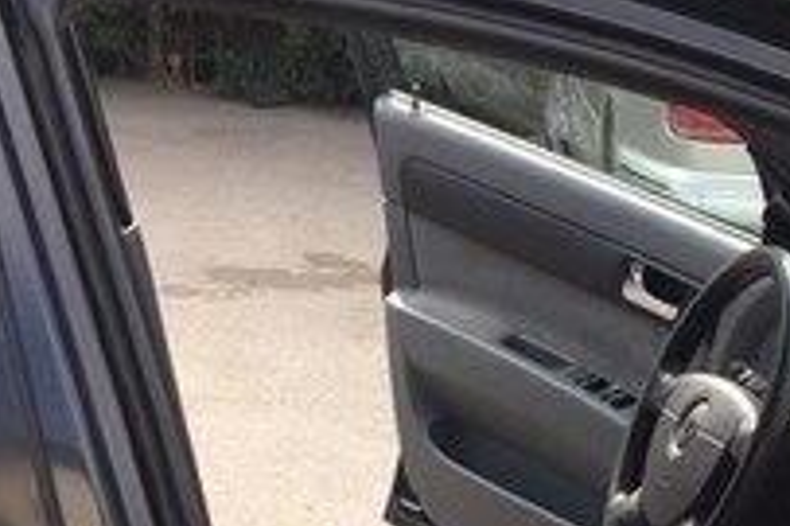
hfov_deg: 20.6
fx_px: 2149
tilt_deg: -27.2
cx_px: 627
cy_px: 871
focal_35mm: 98
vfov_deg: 12.9
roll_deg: -6.3
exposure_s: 1/387
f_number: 2.2
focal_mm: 4.15
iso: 32
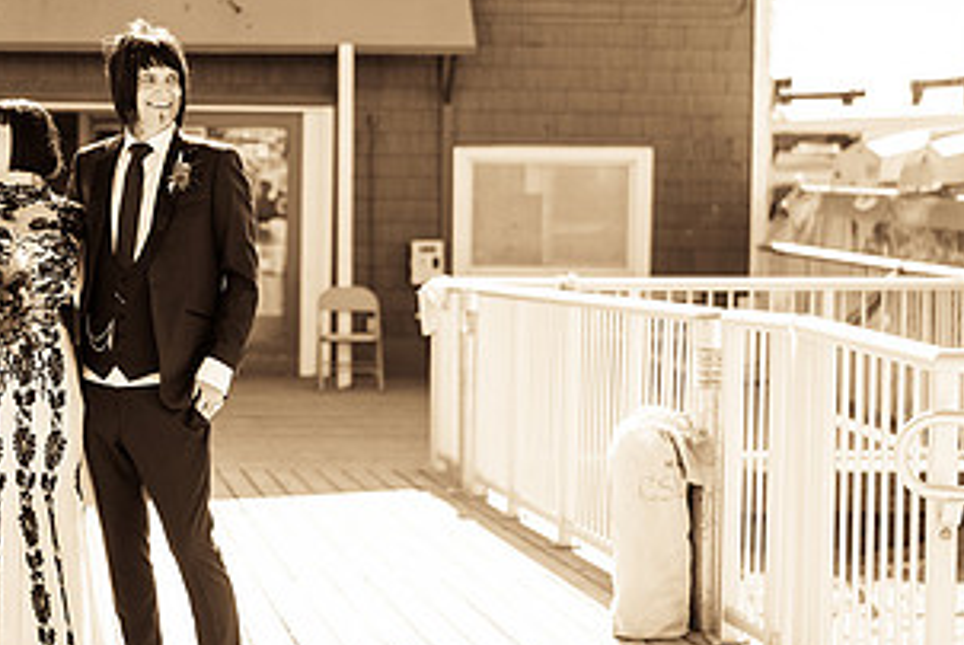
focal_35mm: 96
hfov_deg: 20.9
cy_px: 286
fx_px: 2573
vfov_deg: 14.3
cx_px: 166
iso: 200
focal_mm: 50
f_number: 1.8
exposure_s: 1/2500
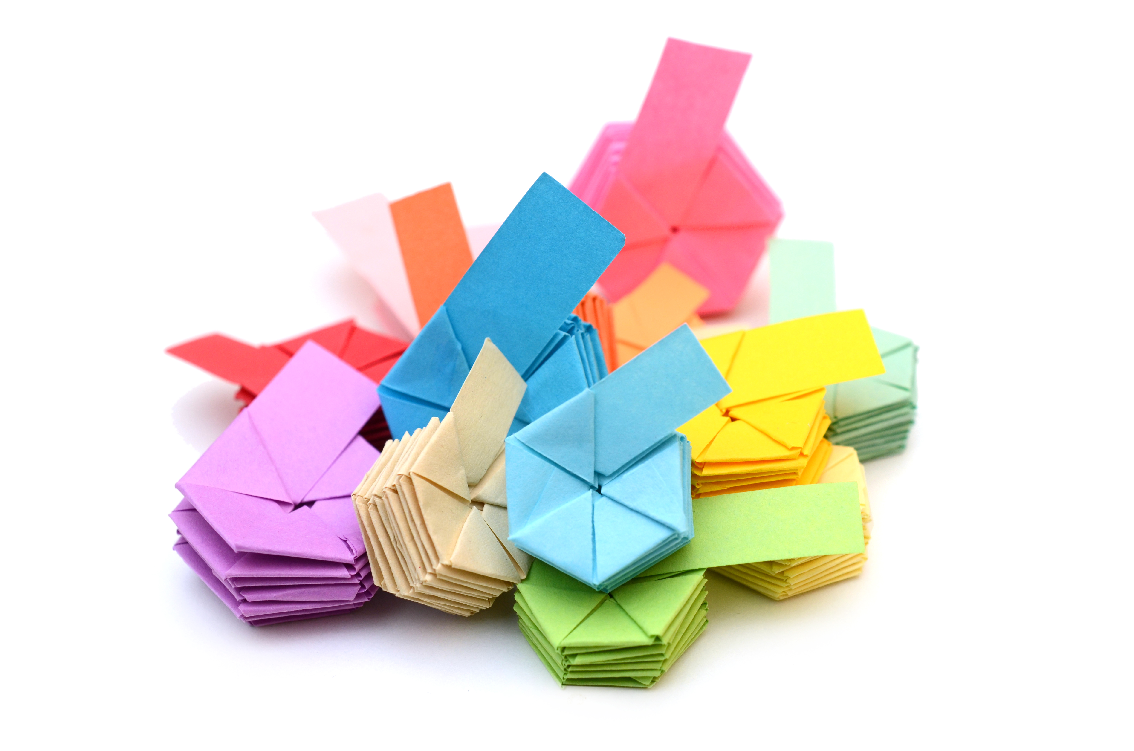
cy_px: 376
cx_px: 567
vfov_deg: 22.5
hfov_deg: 33.5
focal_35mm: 60
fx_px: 1886
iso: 250
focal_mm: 40
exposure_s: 1/250
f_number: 7.1
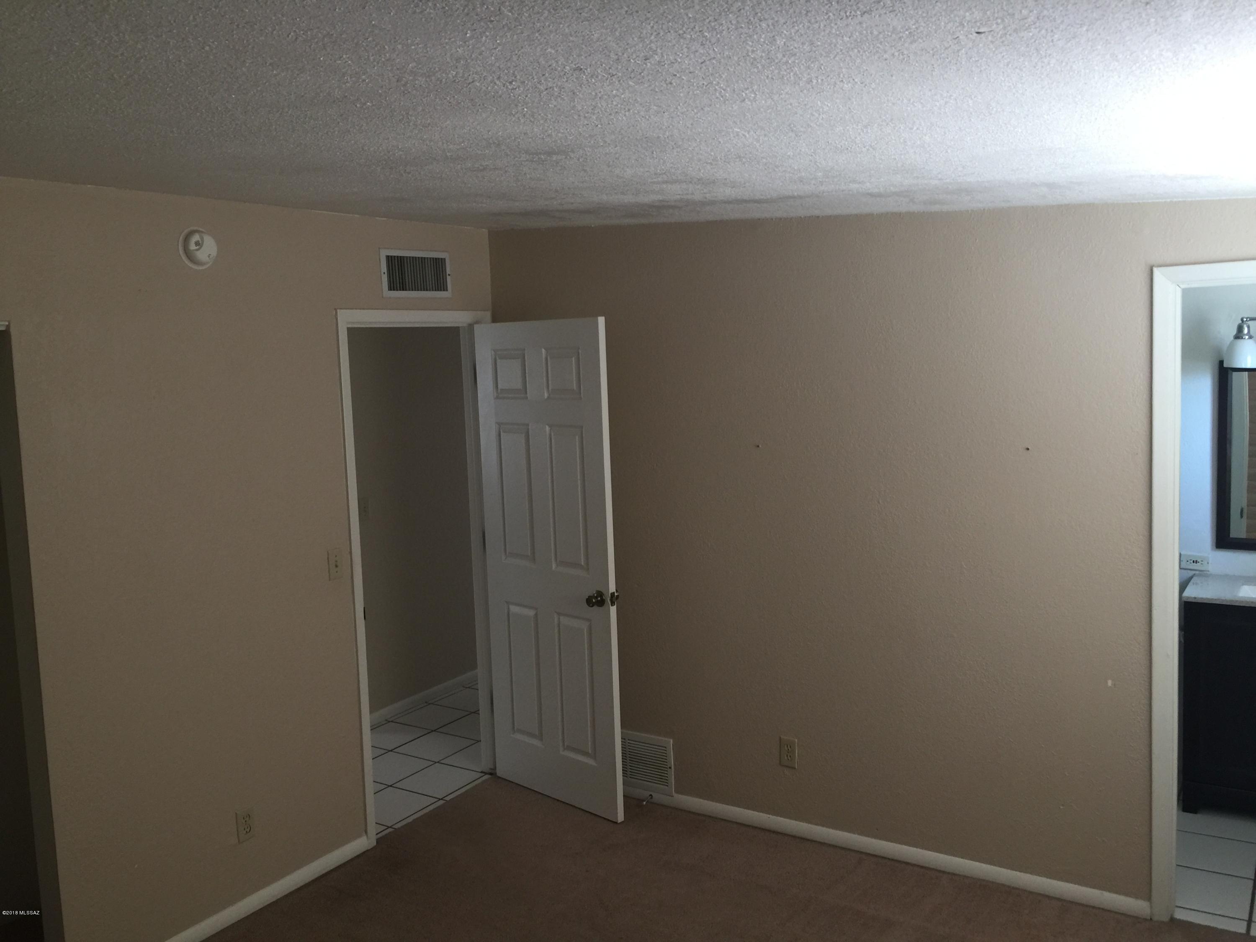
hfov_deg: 61.7
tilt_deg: -7.6
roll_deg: +1.7
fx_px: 1052
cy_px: 471
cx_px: 628
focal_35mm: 29
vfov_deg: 48.2
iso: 50
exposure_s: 1/15
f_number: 2.2
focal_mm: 4.15
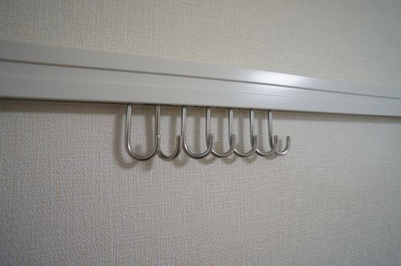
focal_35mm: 24
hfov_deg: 73.9
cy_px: 133
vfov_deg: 52.9
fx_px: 267
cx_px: 200
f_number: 2.8
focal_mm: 16
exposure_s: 1/50
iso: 200
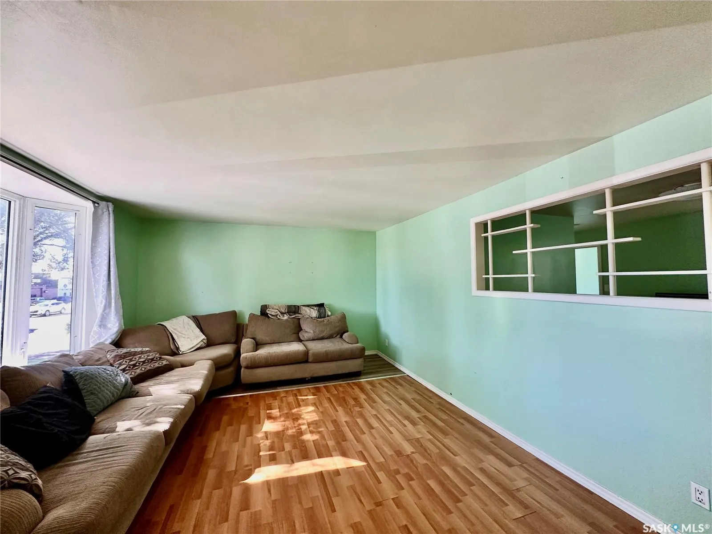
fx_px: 288
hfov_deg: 102.1
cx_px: 356
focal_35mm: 14
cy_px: 267
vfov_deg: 85.7
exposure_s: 1/99
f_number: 2.2
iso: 250
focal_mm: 2.22
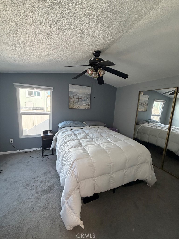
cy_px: 120
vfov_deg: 102.1
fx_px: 97
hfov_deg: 85.7
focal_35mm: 14
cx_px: 90
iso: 200
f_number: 2.2
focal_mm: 2.22
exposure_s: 1/121
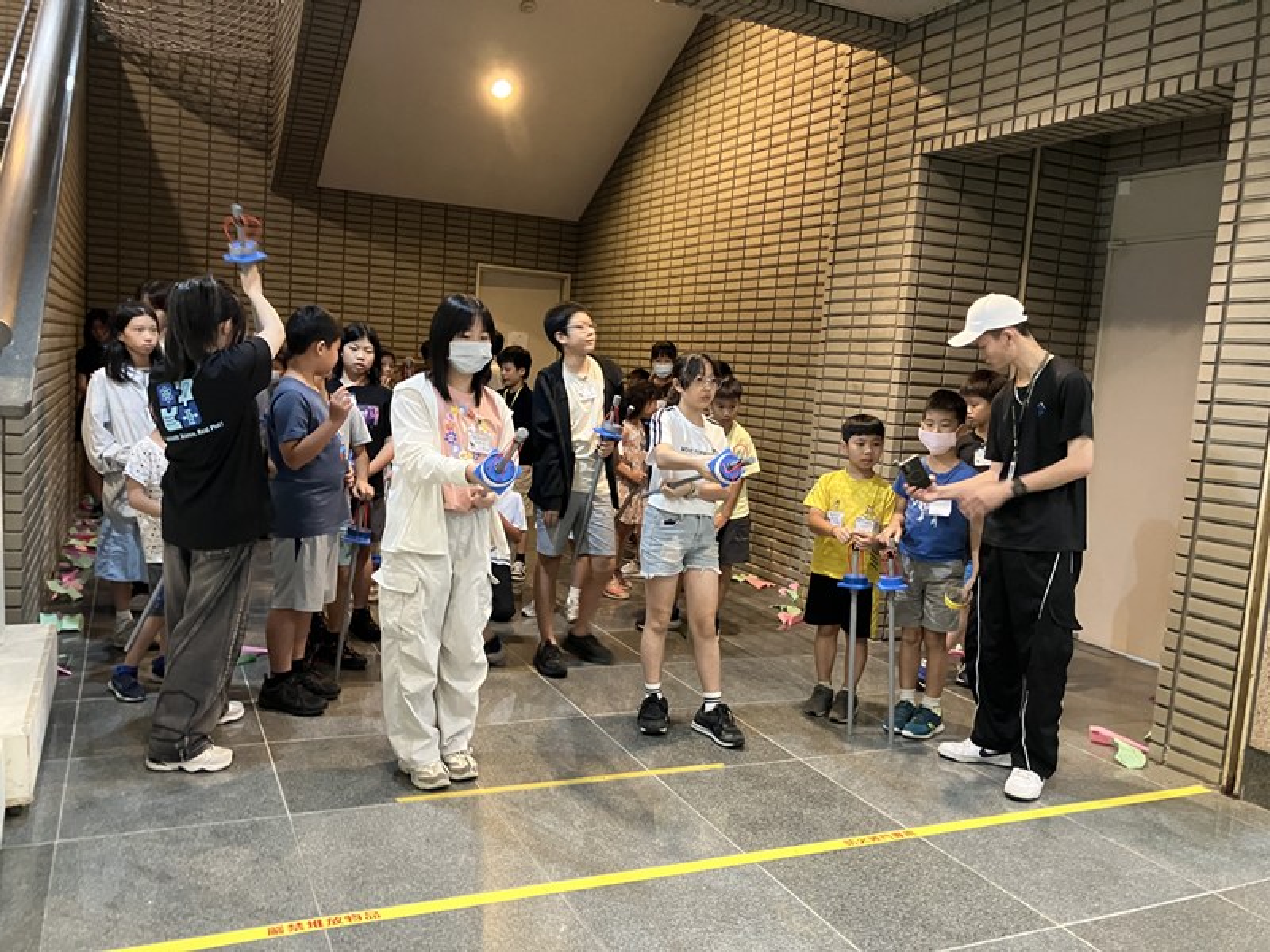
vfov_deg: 49.7
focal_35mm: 28
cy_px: 476
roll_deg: -3.5
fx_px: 1027
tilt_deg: -6.8
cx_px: 635
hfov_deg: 63.4
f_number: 1.8
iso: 500
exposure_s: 1/30
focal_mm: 3.99
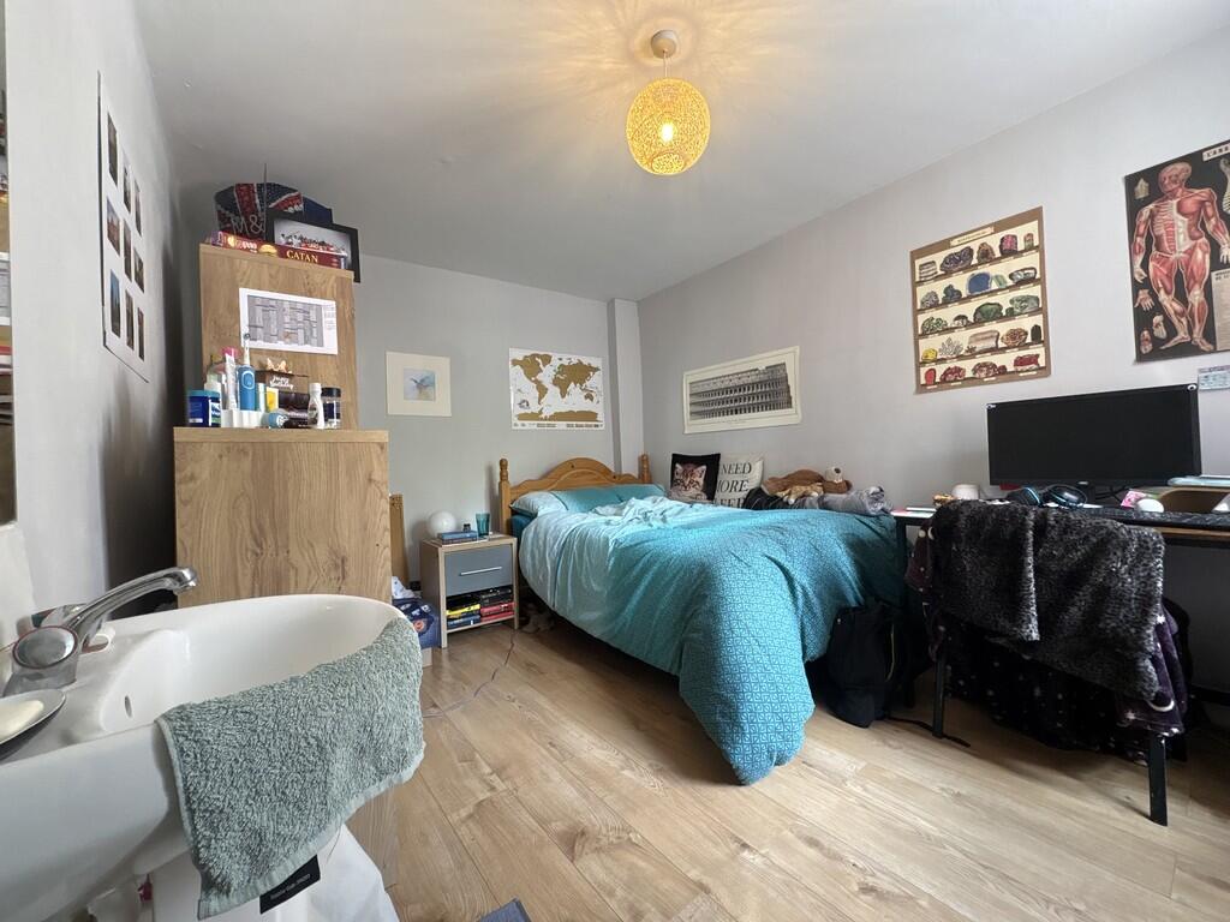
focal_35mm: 14
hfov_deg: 102.1
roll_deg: +3.0
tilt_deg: +0.4
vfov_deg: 85.7
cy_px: 461
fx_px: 497
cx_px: 615
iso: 200
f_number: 2.2
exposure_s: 1/50
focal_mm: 2.22
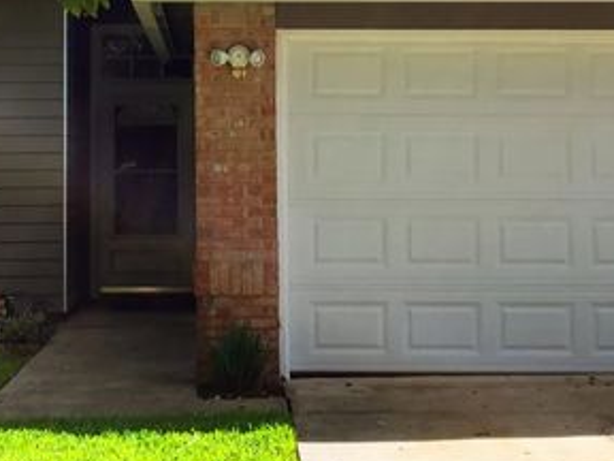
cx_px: 224
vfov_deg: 14.2
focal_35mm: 103
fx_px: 1827
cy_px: 45
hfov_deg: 19.0
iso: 32
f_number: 2.2
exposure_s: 1/3300
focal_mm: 4.15
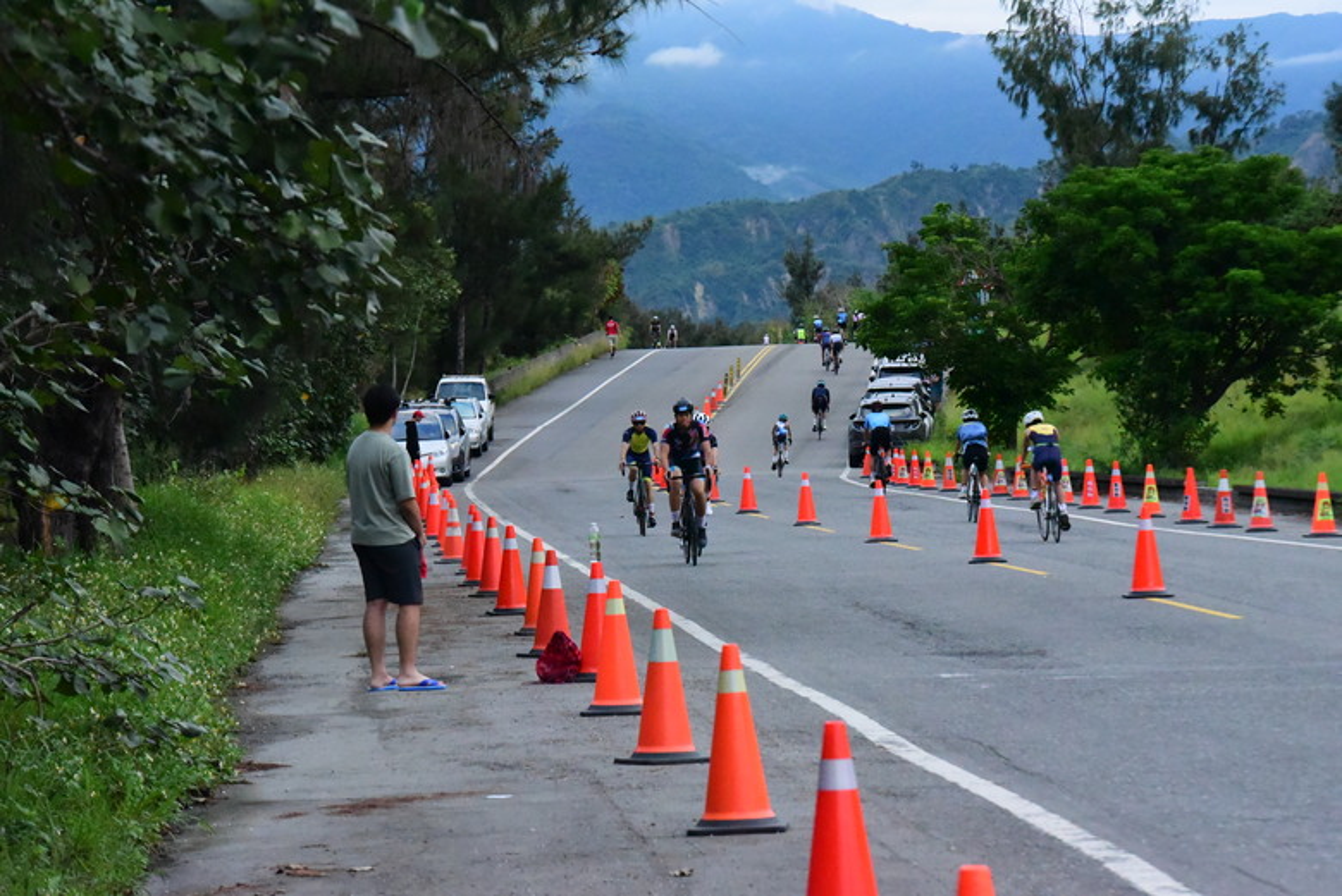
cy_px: 448
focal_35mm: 145
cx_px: 671
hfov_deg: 14.1
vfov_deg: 9.5
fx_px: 5408
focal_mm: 145
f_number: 10
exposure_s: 1/4000
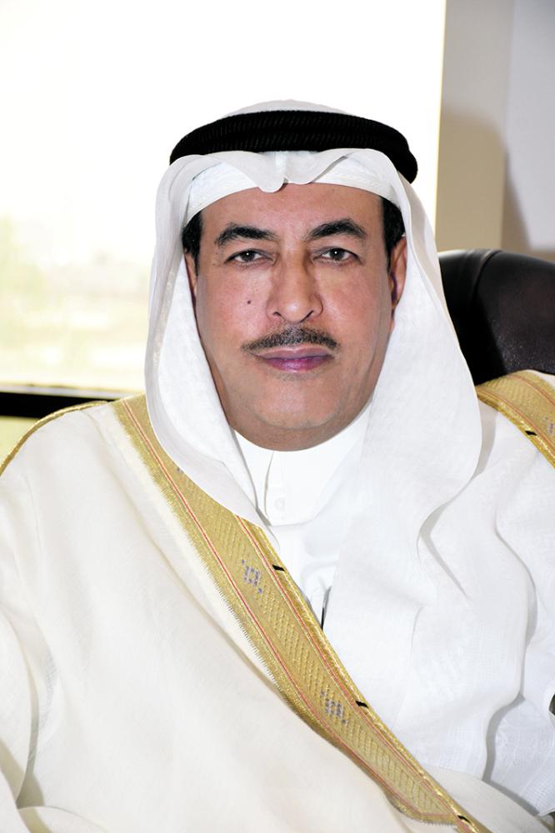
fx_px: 2291
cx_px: 278
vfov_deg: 20.6
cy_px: 416
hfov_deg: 13.8
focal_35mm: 99
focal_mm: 66
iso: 400
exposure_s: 1/250
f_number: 5
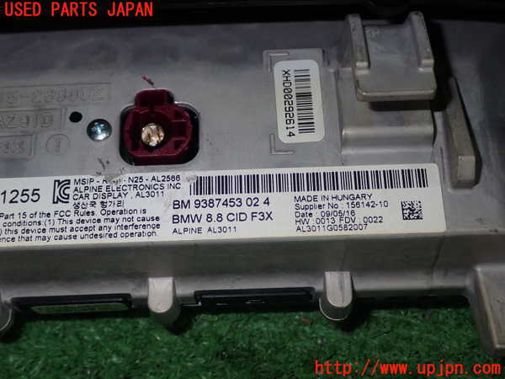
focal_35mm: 50
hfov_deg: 38.2
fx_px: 729
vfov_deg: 29.1
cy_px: 190
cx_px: 252
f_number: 9
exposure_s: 1/50
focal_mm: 9.01
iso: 200
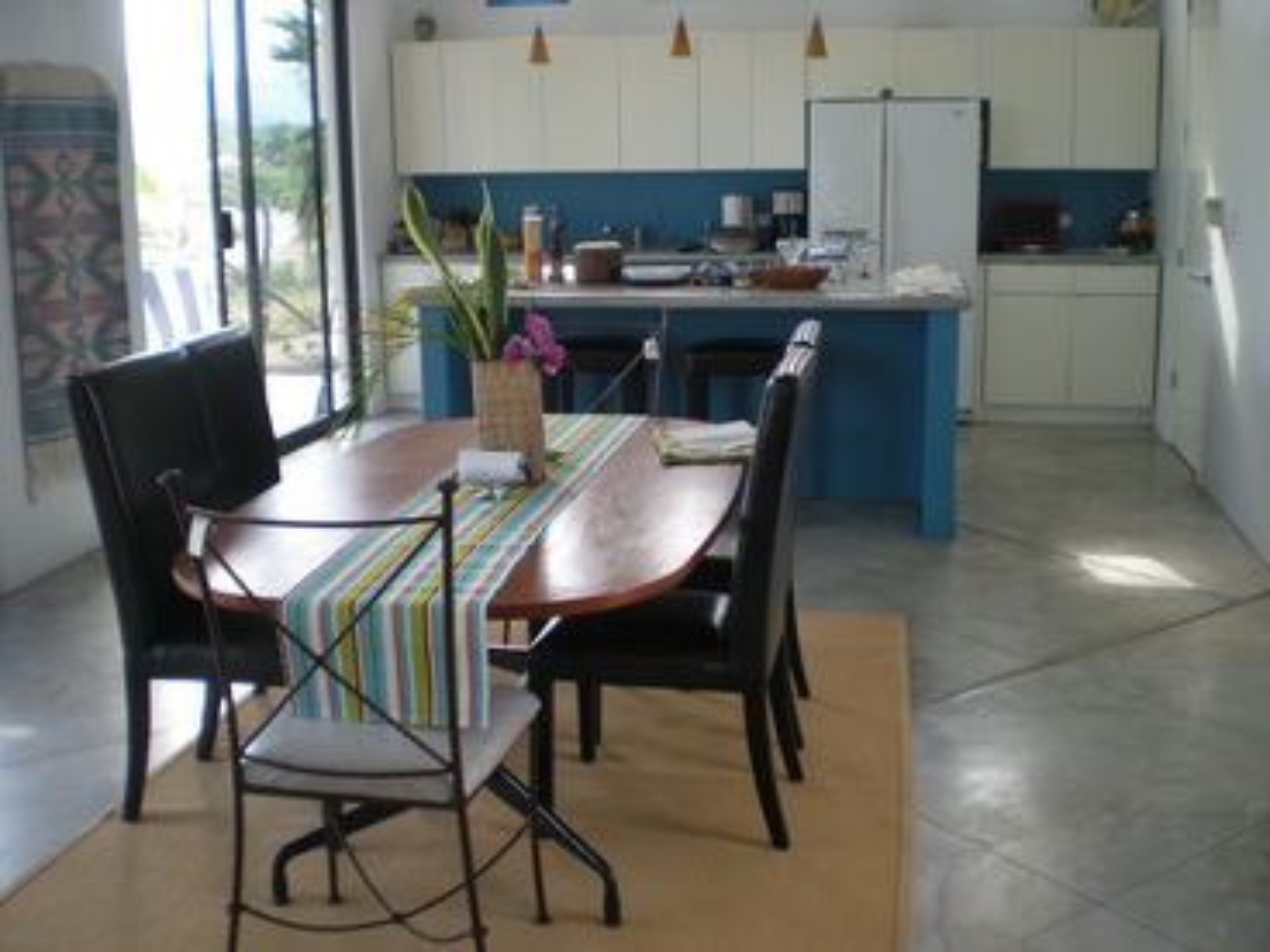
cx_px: 635
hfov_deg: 49.0
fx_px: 1394
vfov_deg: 37.7
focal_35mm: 38
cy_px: 476
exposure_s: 1/66.7
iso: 199
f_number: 3.1
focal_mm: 6.3
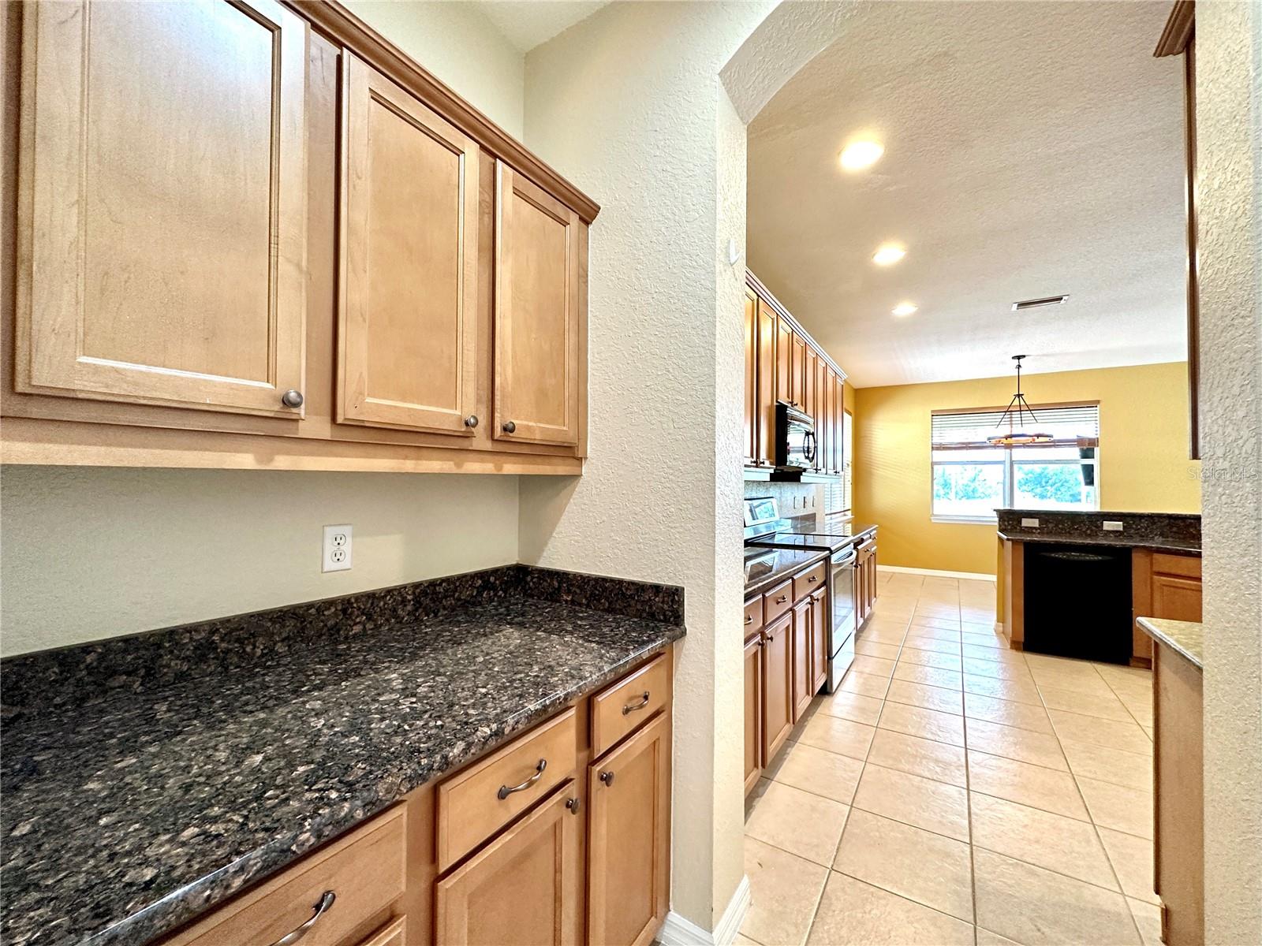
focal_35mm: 14
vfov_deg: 85.7
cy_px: 473
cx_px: 631
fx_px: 510
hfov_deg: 102.1
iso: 250
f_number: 2.2
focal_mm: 2.22
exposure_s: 1/60
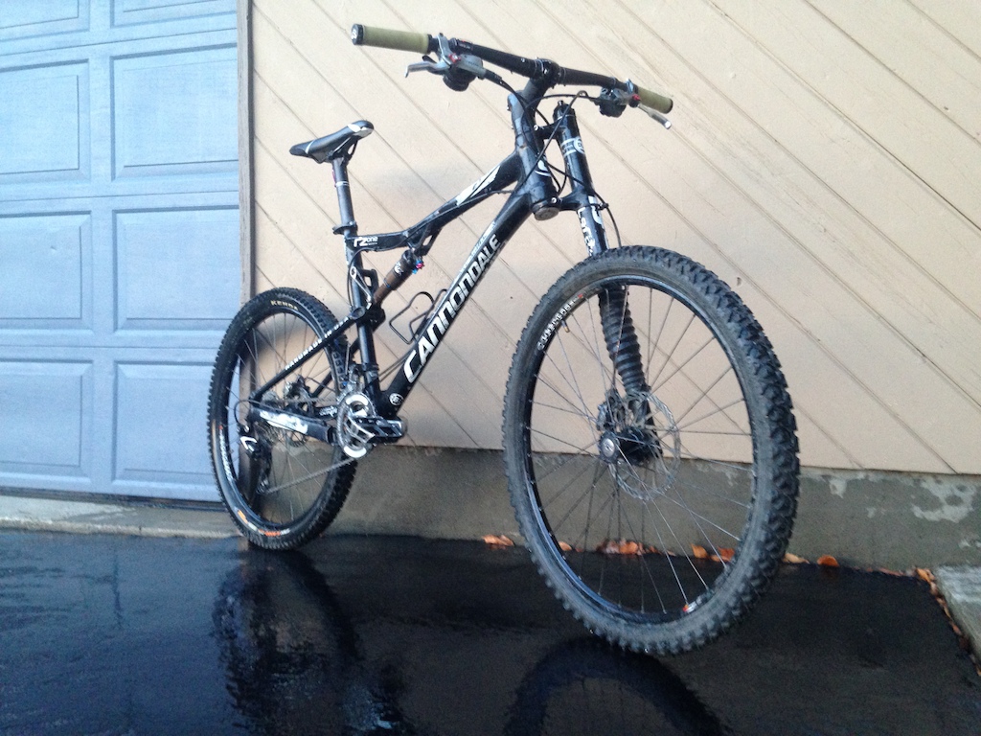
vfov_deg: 42.9
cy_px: 368
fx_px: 935
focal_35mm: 33
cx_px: 490
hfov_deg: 55.4
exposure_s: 1/20
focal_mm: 4.12
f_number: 2.4
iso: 250
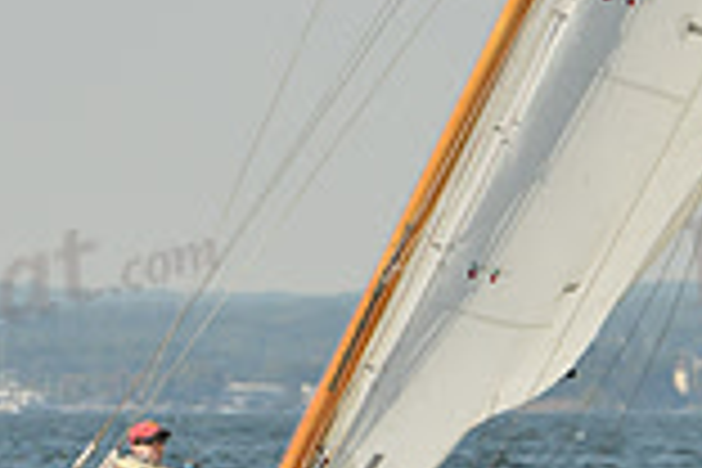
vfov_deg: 1.9
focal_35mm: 725
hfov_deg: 2.8
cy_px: 20
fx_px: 14136
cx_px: 454
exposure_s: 1/1250
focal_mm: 195
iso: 1000
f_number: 10
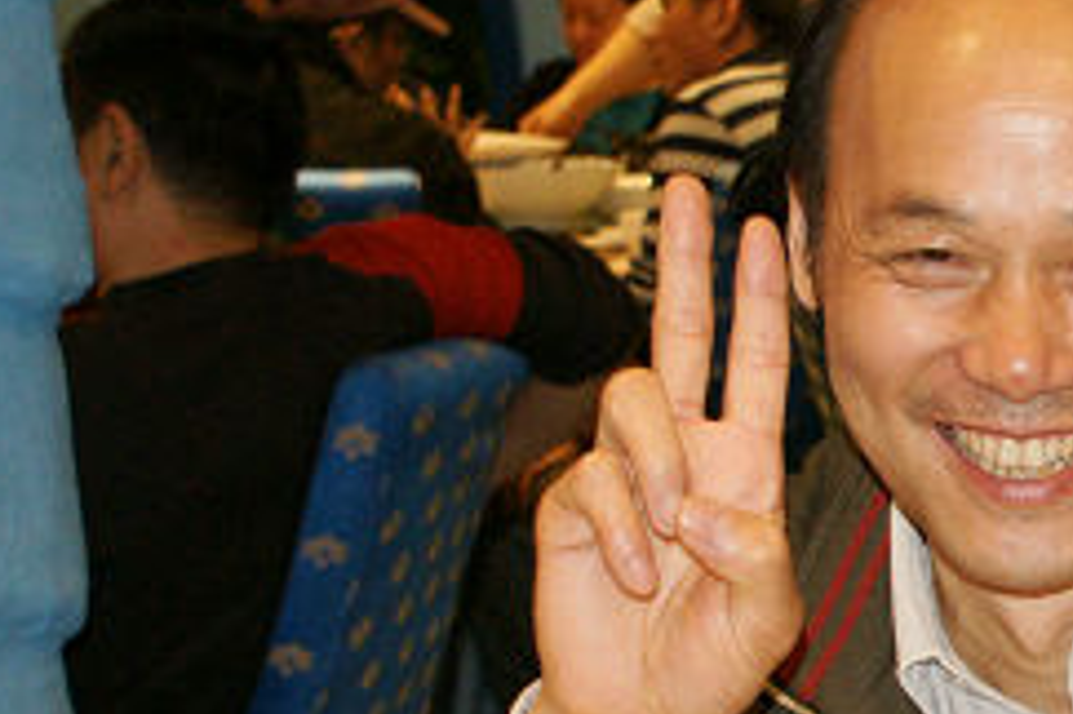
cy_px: 450
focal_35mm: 139
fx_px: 4140
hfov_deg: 14.2
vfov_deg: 9.9
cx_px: 1392
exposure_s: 1/60
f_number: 5.6
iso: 800
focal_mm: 28
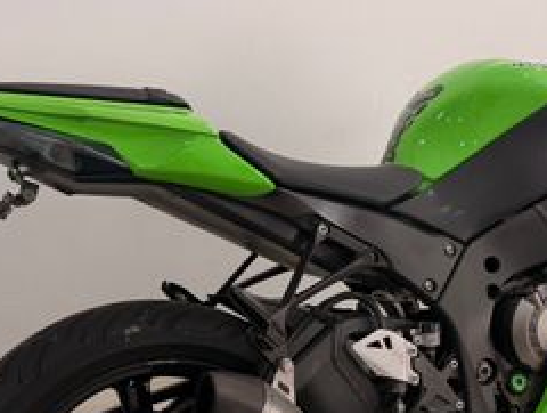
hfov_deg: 39.3
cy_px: 331
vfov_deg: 30.2
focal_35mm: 47
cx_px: 410
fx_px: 744
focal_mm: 6.76
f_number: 1.78
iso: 100
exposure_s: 1/264
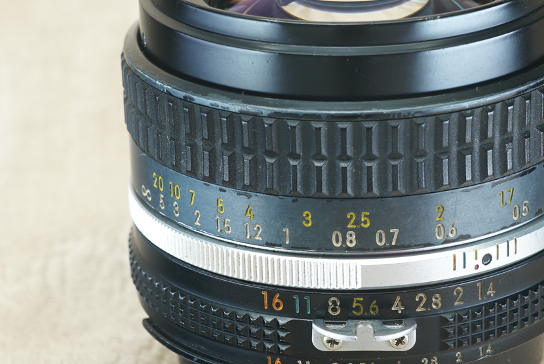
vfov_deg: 9.3
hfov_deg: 13.9
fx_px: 2238
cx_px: 309
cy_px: 157
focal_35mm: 148
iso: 100
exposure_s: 1
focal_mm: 51
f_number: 9
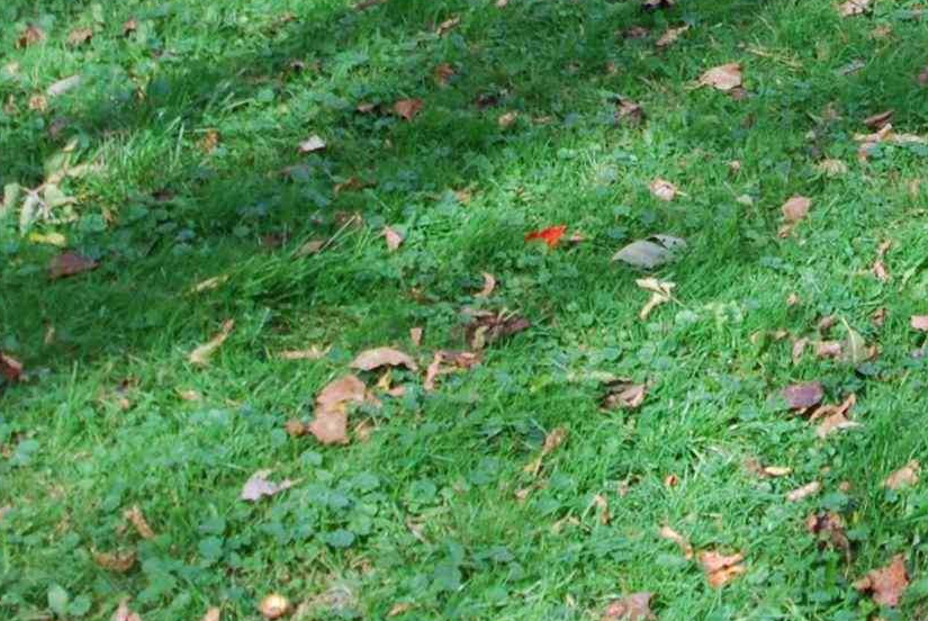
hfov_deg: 14.9
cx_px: 1028
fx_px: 3458
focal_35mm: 134
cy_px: -388
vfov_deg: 9.9
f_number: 5.6
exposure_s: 1/125
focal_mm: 24
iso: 200
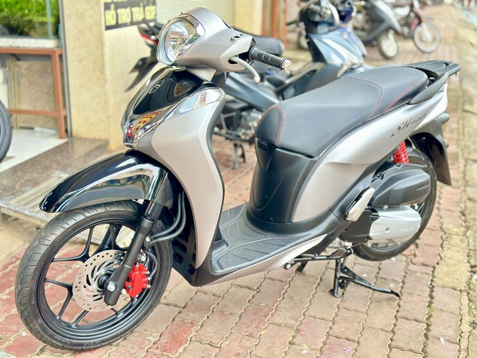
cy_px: 179
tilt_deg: -15.6
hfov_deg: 39.6
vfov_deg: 30.3
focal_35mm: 48
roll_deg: -0.5
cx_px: 238
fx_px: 662
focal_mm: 6.86
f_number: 1.78
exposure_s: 1/172
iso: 125
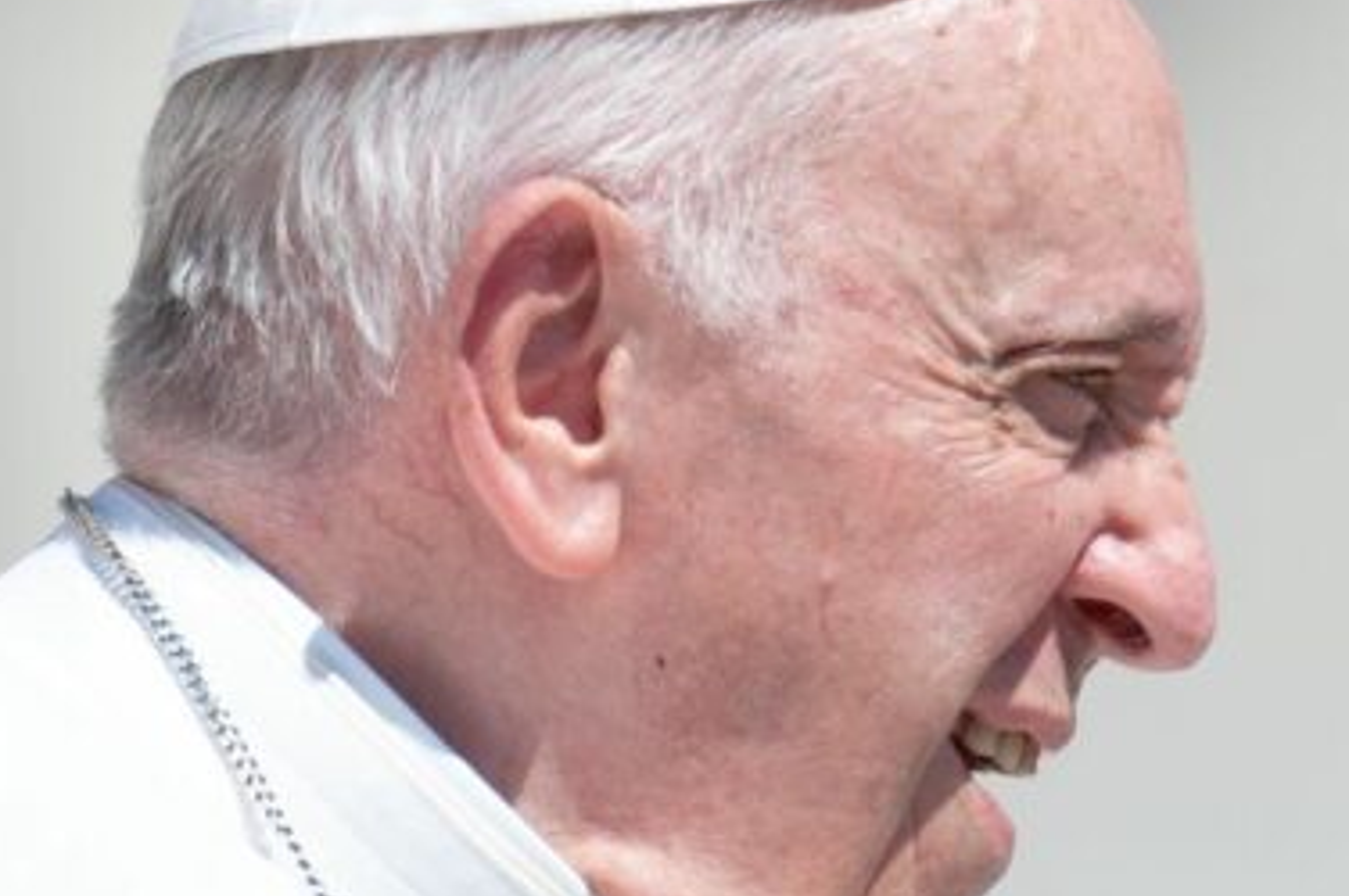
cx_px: 1299
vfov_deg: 1.3
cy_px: 400
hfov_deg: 2.0
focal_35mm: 1022
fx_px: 38262
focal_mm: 500
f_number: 5.6
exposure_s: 1/1000
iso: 200
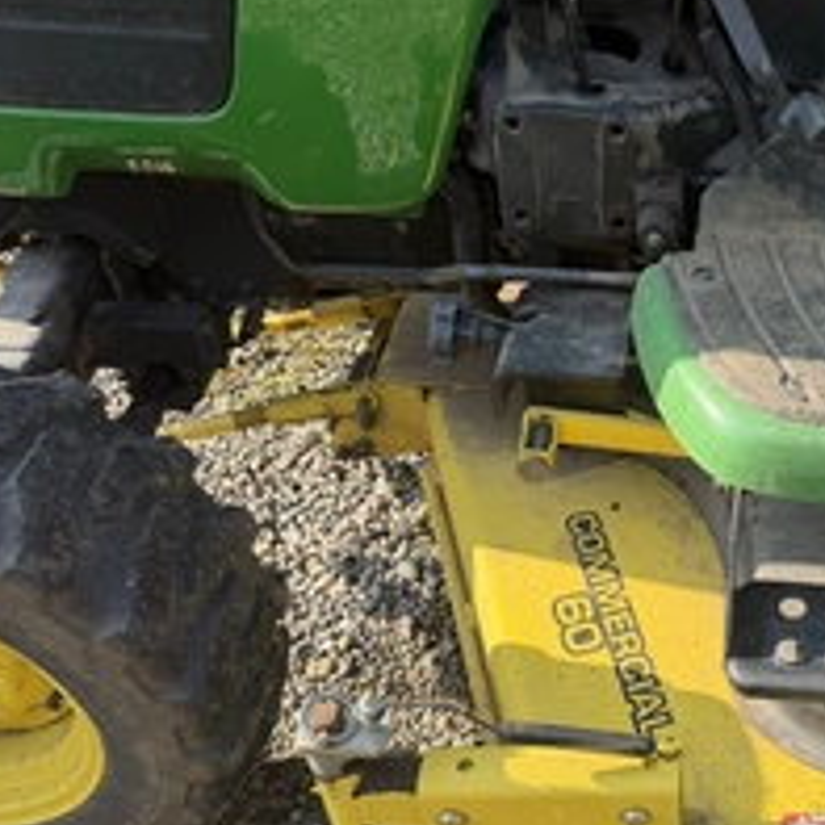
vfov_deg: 39.0
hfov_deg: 35.4
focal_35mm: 43
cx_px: 825
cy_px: 494
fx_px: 1159
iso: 80
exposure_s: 1/1211
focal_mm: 6.76
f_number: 1.78
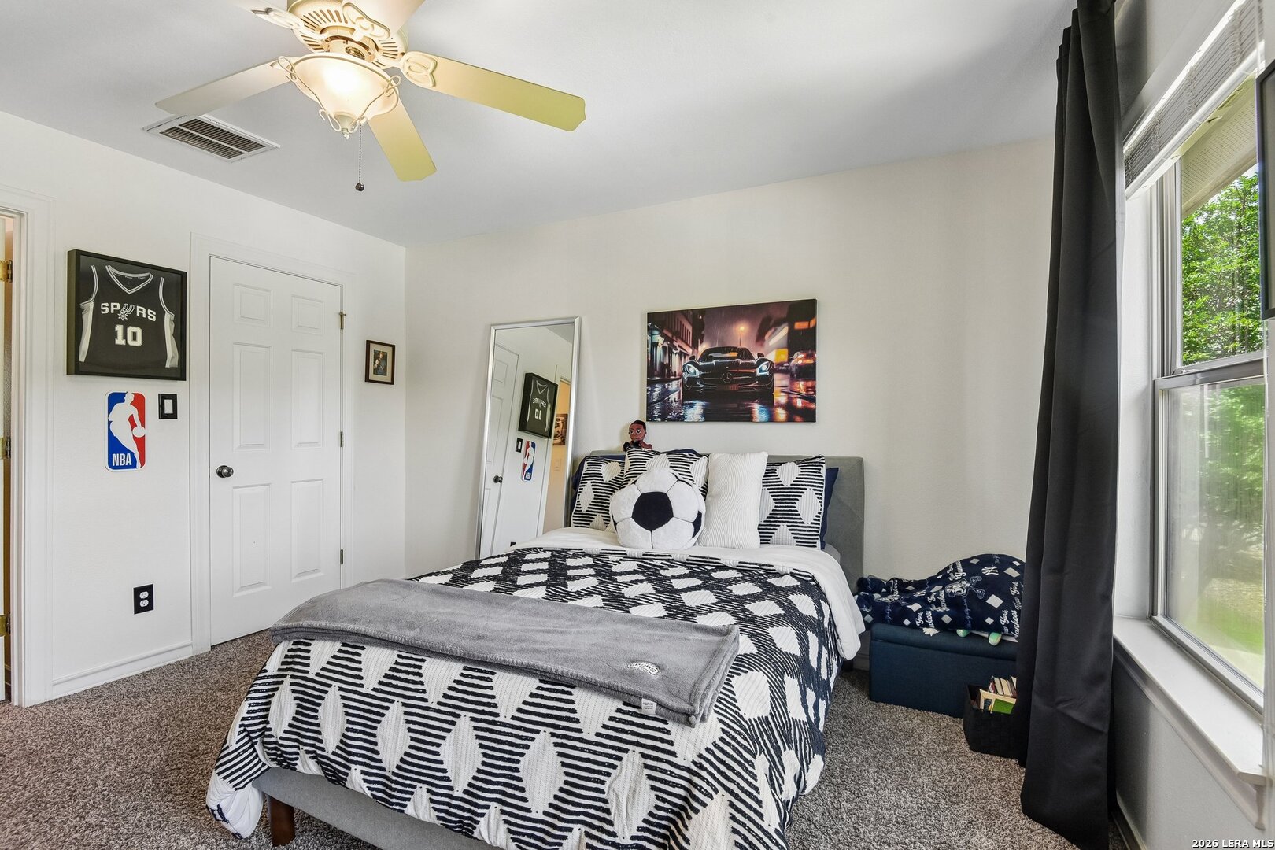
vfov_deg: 73.7
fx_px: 567
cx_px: 638
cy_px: 425
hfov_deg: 96.7
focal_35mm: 16
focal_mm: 16
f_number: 8
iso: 1400
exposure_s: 1/15
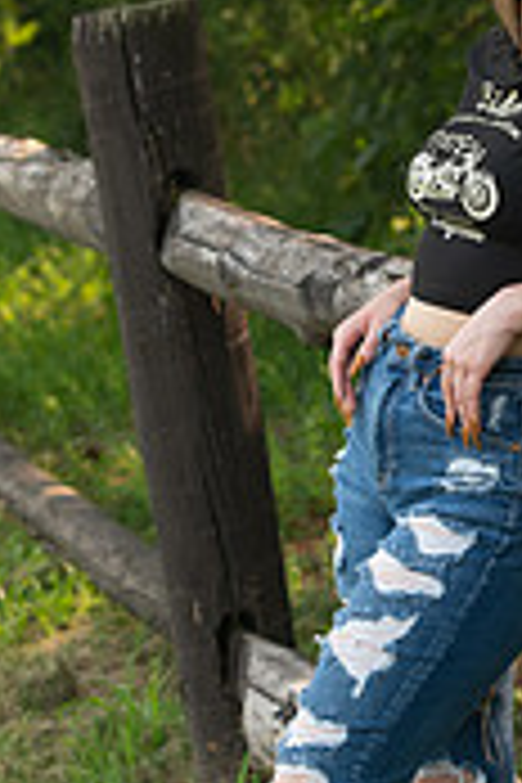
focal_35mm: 181
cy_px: 360
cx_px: 484
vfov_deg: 11.4
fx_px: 3936
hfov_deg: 7.6
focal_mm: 70
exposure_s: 1/250
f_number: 4.5
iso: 400
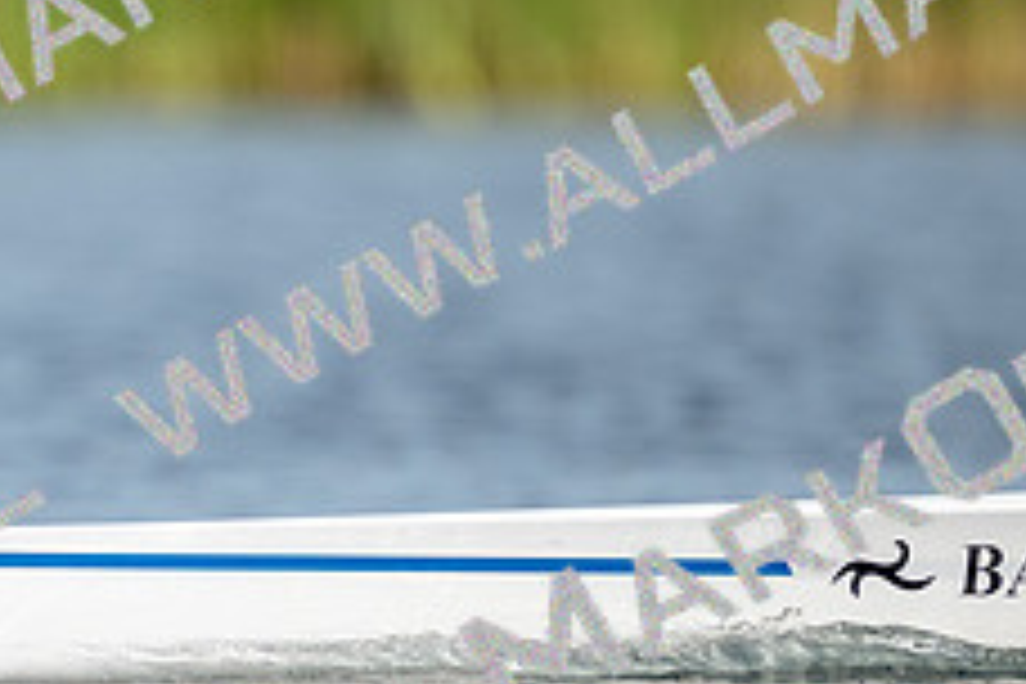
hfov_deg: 0.9
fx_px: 65374
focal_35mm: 2294
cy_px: 533
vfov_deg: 0.6
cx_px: -212
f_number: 4
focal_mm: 600
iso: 160
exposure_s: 1/2000
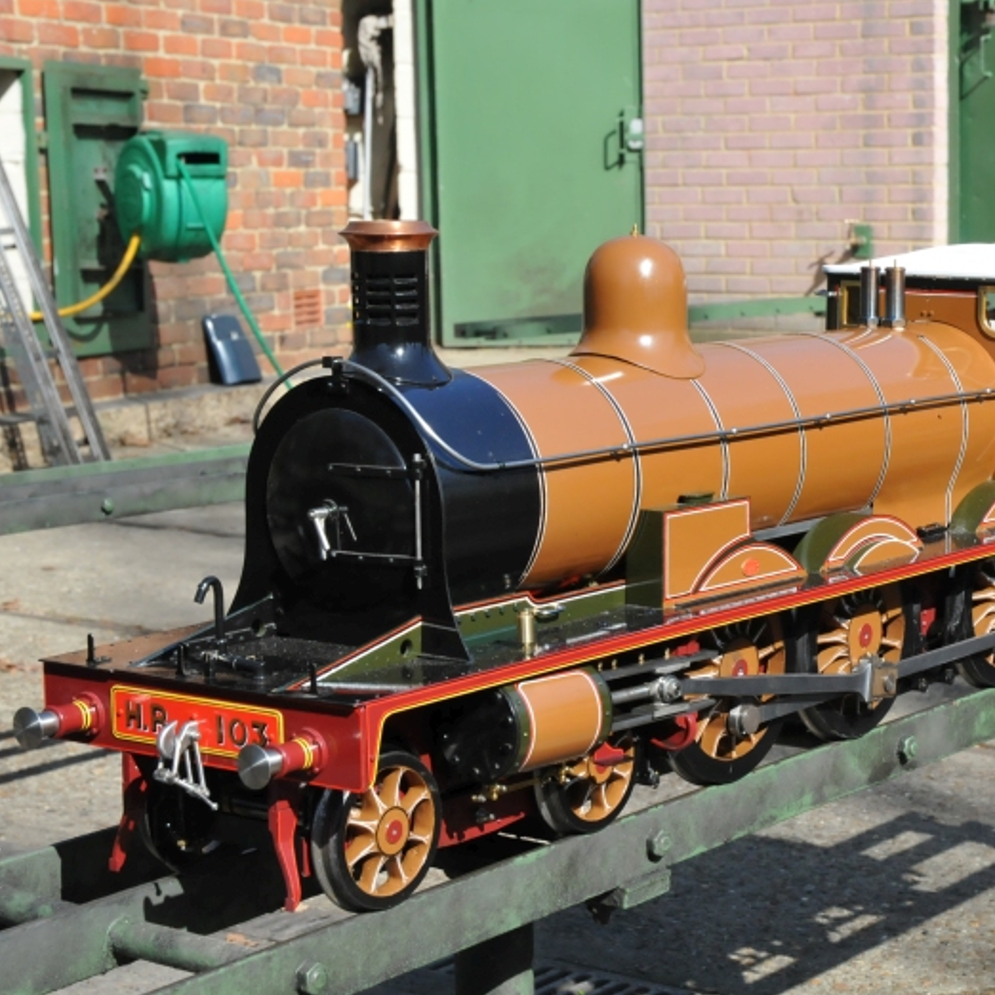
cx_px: 743
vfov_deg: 22.2
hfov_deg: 22.0
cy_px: 495
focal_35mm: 78
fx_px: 2537
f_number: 13
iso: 1000
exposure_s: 1/640
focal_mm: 40
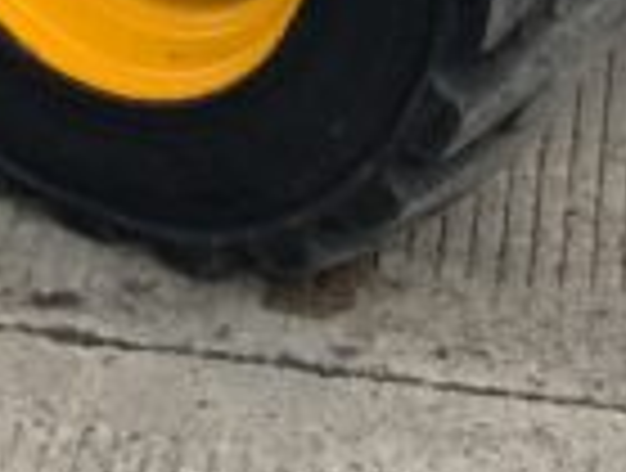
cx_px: -5
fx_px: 3862
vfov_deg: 6.4
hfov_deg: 9.2
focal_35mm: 213
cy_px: -1007
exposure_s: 1/400
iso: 16
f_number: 1.8
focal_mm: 3
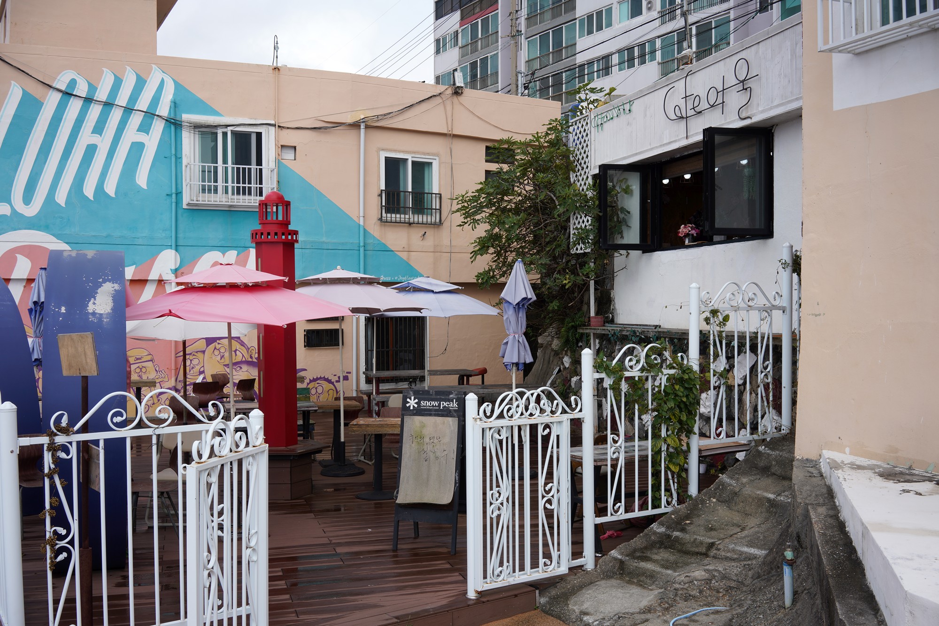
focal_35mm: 35
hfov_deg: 54.4
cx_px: 470
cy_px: 313
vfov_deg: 37.9
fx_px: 913
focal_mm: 35
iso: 100
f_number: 13
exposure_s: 1/100
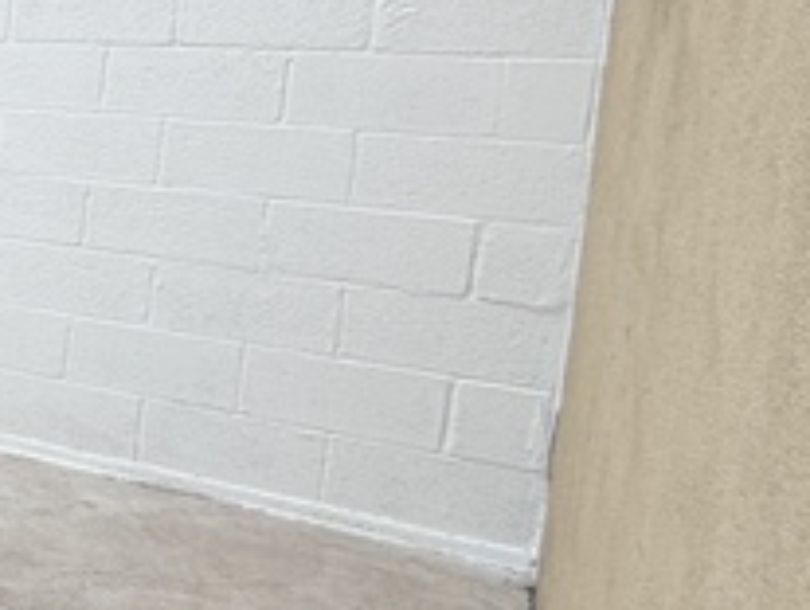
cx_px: -747
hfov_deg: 20.3
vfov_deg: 26.7
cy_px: 145
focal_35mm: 54
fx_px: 1266
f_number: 2.2
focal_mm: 2.22
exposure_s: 1/379
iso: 50
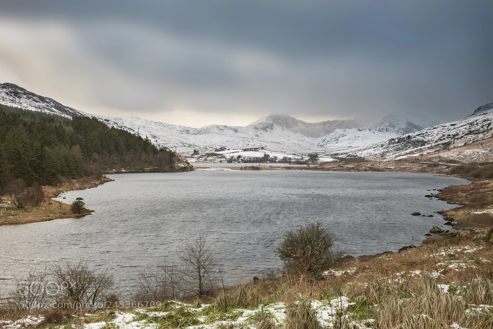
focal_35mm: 48
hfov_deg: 41.1
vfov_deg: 28.1
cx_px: 246
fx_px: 658
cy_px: 164
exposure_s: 1/8
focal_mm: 48
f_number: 16
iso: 100
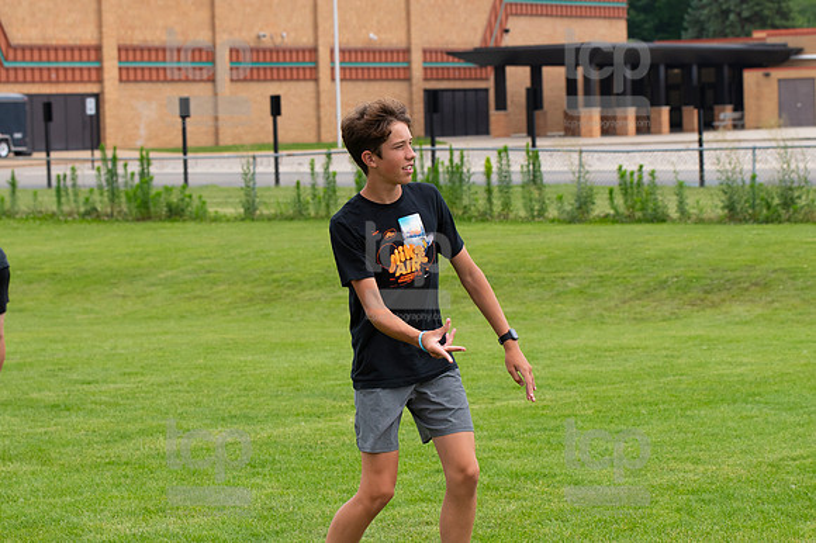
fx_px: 2786
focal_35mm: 123
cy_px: 272
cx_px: 408
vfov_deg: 11.1
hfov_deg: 16.7
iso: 400
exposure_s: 1/1250
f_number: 5.6
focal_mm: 82
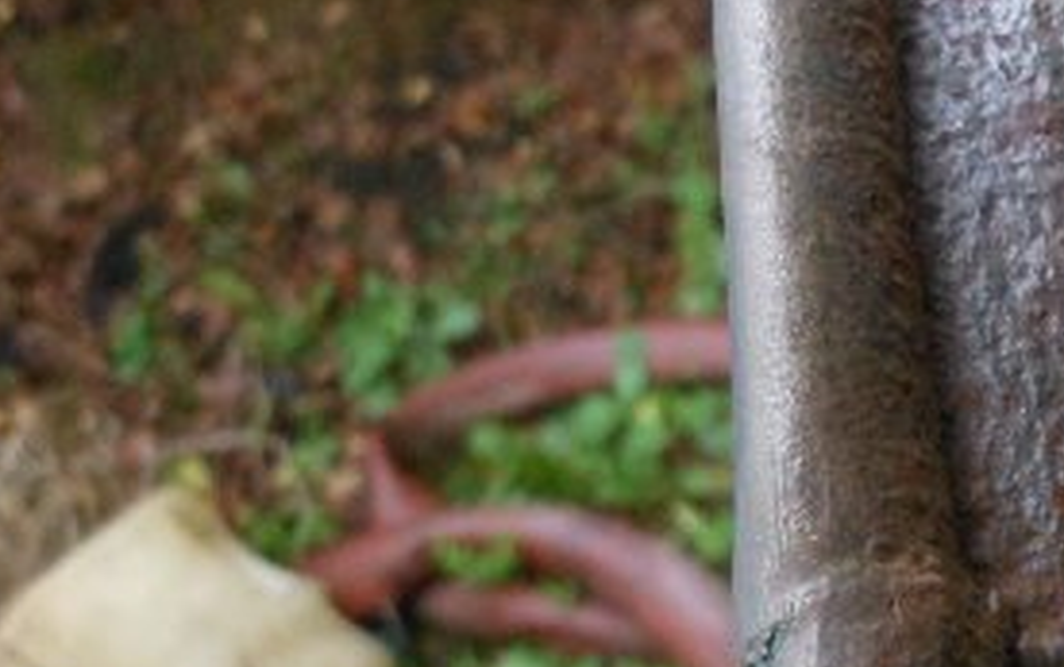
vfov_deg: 14.9
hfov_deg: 21.4
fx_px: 2496
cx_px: 1434
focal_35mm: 86
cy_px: 702
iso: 400
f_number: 3.7
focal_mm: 5
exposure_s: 1/50
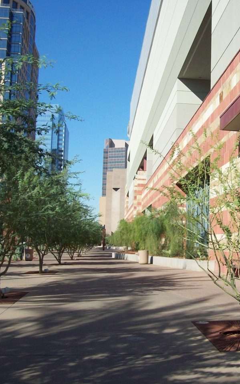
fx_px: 534
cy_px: 192
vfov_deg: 39.6
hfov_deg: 25.0
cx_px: 186
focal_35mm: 51
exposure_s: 1/539
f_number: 4.8
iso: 80
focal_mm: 6
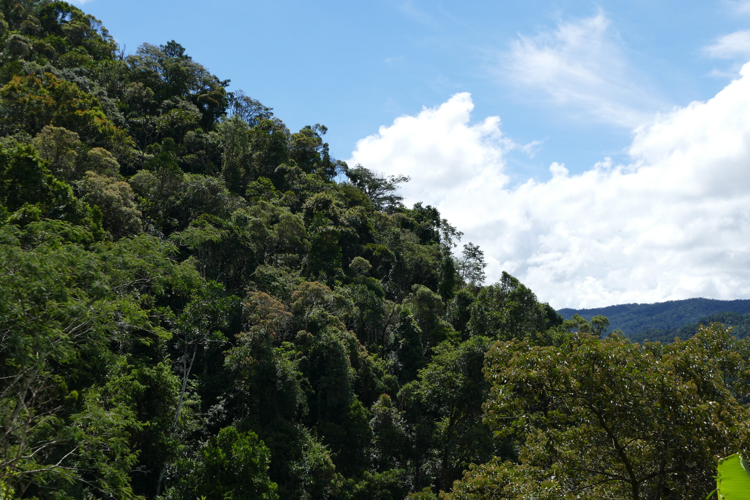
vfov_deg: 28.7
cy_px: 250
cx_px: 375
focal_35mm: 47
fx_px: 979
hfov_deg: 41.9
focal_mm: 17.27
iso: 125
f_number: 4.5
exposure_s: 1/1000
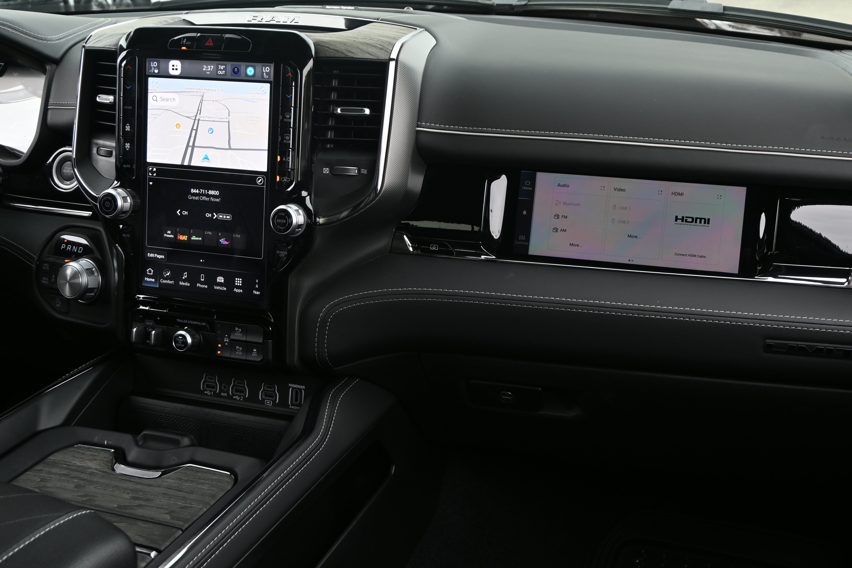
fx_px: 1009
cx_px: 496
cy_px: 276
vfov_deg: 31.5
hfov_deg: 45.6
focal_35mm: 43
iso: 220
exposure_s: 1/60
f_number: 5
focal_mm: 23
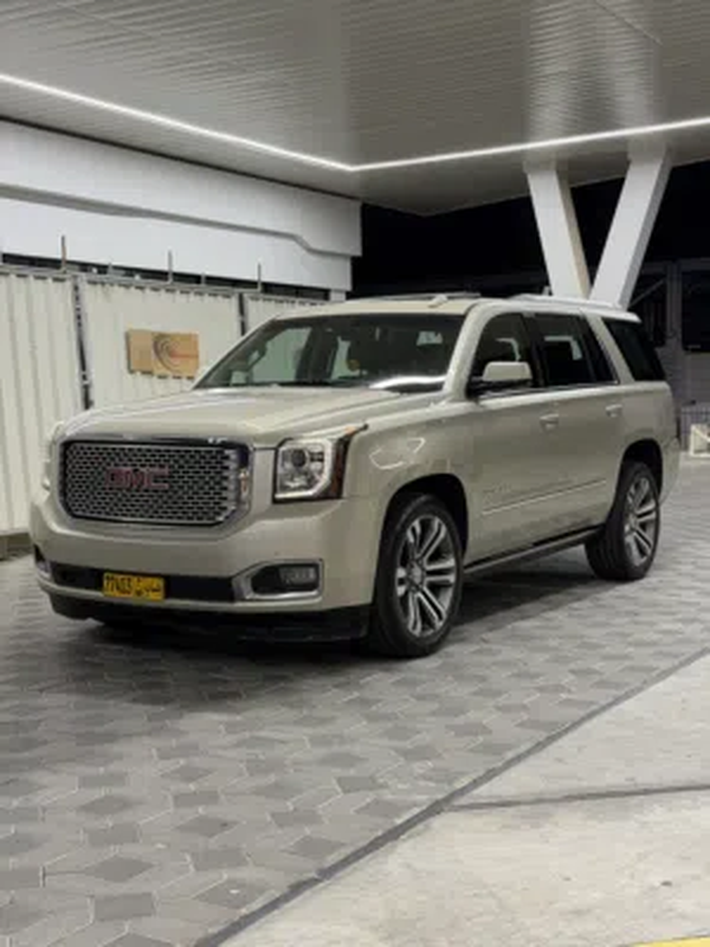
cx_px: 355
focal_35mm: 48
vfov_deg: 39.7
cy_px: 474
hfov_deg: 30.3
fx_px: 1313
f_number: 1.78
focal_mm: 6.76
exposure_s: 1/82
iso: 80
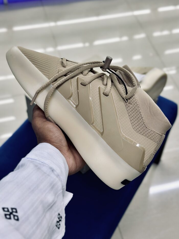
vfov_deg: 39.7
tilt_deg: -50.0
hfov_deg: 30.3
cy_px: 120
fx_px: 331
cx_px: 90
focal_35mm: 48
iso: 64
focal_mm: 6.86
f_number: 1.78
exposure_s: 1/125
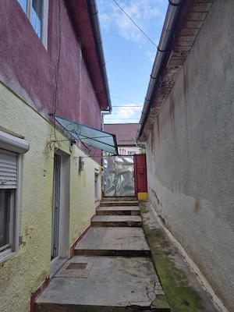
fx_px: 207
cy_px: 156
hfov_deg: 58.9
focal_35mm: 23
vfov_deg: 73.9
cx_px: 117
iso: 50
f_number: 1.8
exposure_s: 1/182
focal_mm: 5.4
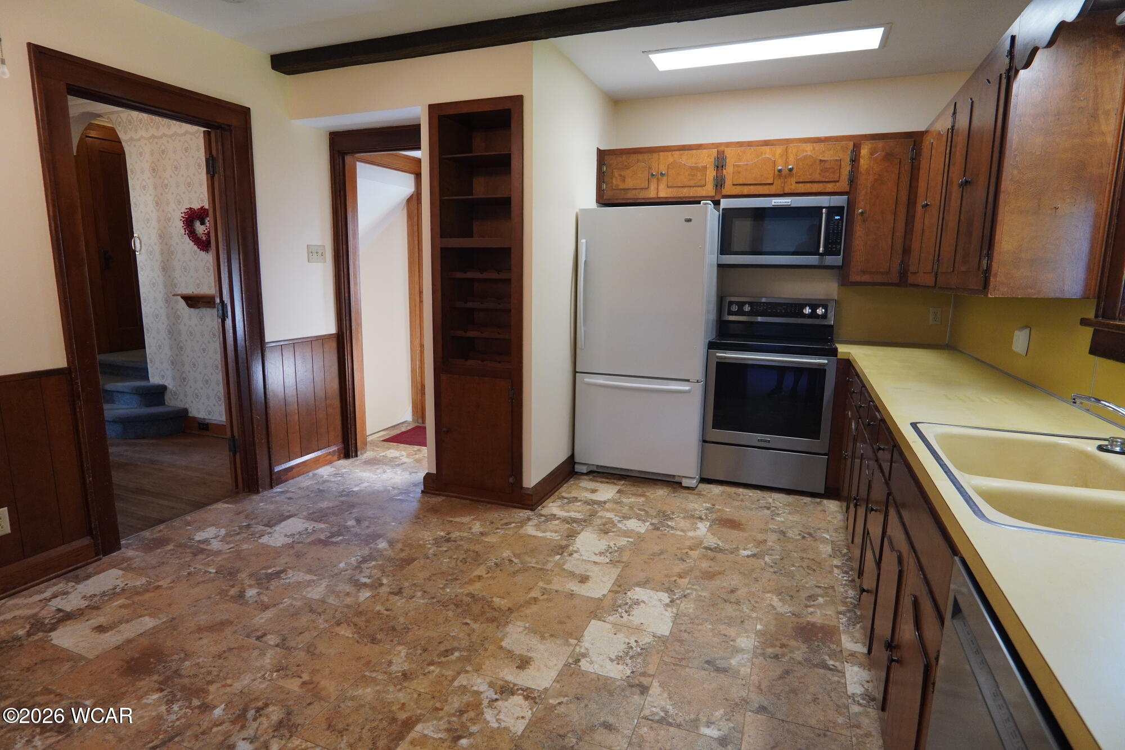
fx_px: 562
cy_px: 375
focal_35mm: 18
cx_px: 562
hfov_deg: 90.0
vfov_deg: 67.4
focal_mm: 12
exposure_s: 1/160
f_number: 4
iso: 1250
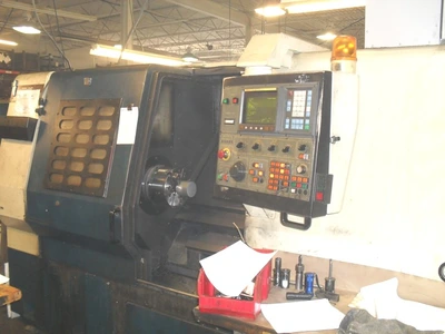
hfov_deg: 52.6
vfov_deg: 40.7
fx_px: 450
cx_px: 222
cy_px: 167
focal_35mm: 35
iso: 200
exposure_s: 1/45
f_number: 3.2
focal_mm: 6.3
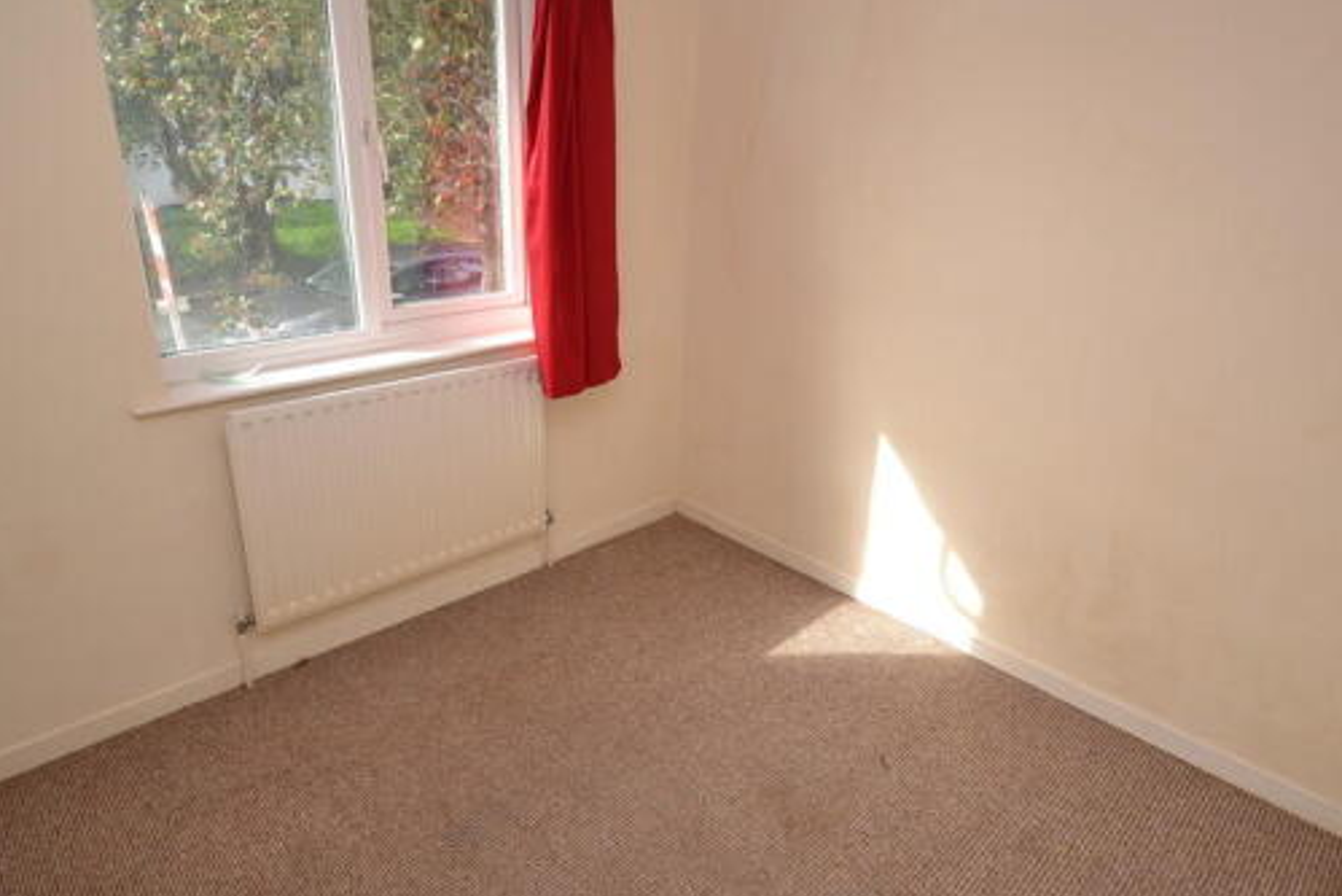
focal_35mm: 22
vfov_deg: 58.0
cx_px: 676
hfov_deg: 79.5
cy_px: 429
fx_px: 807
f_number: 5.6
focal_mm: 11
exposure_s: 1/125
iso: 160
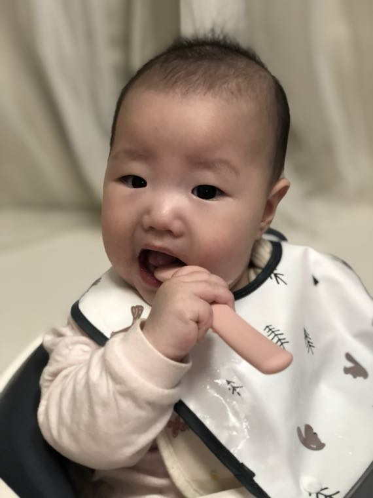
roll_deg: -1.5
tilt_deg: -23.7
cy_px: 249
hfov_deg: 28.0
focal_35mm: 52
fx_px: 747
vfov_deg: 36.8
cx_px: 186
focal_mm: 6
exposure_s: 1/24
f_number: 2.4
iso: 125
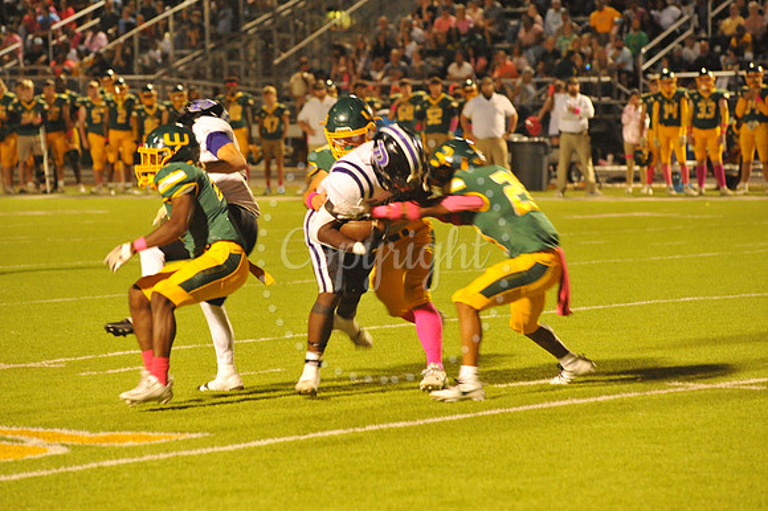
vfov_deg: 6.9
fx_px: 4264
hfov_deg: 10.3
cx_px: 384
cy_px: 256
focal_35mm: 200
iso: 6400
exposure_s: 1/160
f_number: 5.6
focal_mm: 200
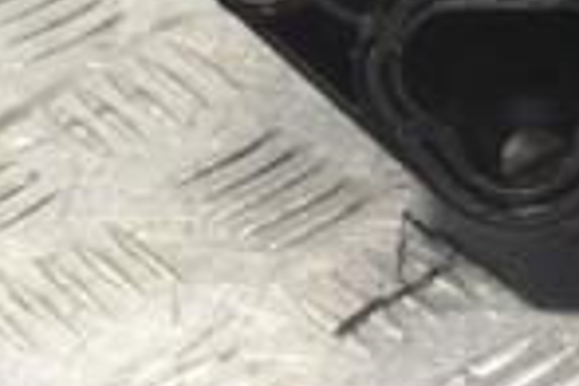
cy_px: -347
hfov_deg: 7.4
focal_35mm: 270
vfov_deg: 5.0
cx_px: 1111
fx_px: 4342
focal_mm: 44
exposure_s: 1/200
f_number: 7.1
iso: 3200
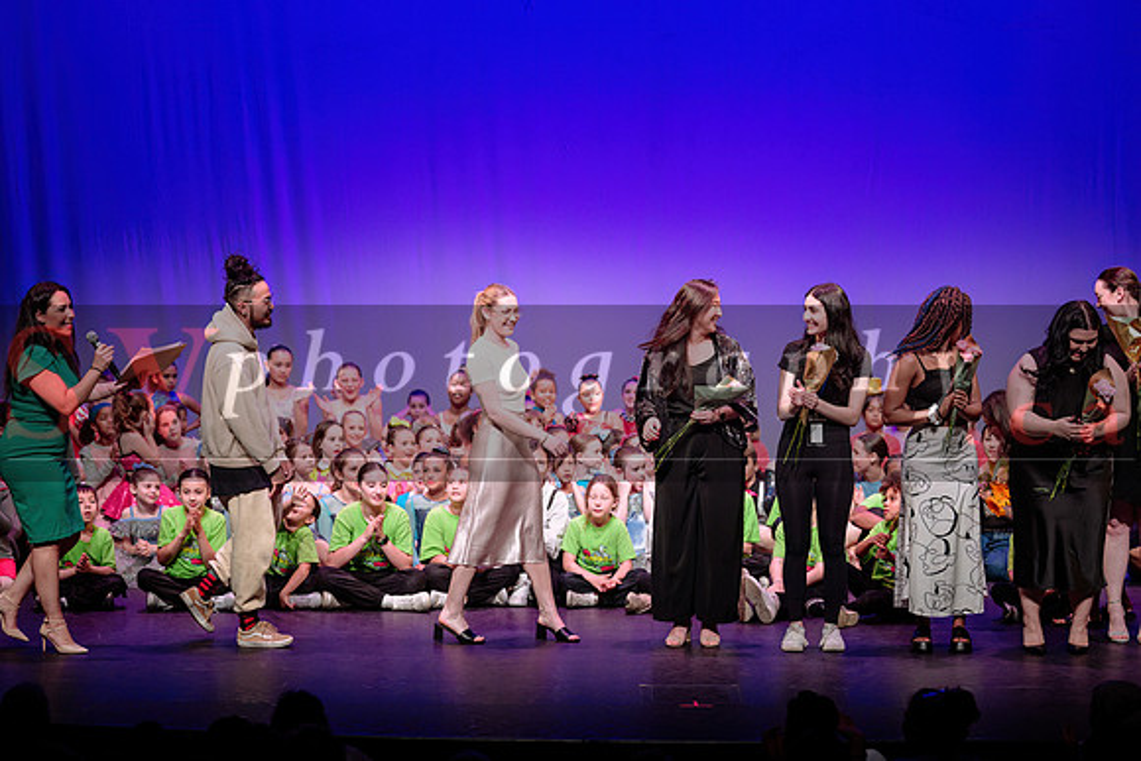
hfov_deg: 19.5
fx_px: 3329
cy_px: 380
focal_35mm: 105
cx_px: 570
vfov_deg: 13.0
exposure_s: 1/200
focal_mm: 105
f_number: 4
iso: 1000
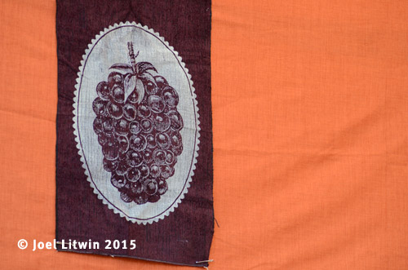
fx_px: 2460
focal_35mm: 218
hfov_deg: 9.5
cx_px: 204
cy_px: 135
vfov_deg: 6.3
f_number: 2.8
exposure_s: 1/1000
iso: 1250
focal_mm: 145
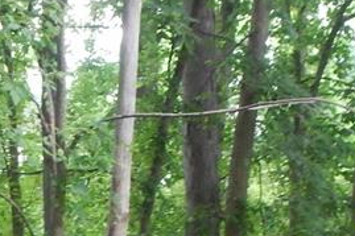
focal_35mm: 111
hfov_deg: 17.9
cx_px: -7
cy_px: 282
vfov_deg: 12.1
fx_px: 1094
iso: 400
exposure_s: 1/20
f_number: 3.9
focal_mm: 5
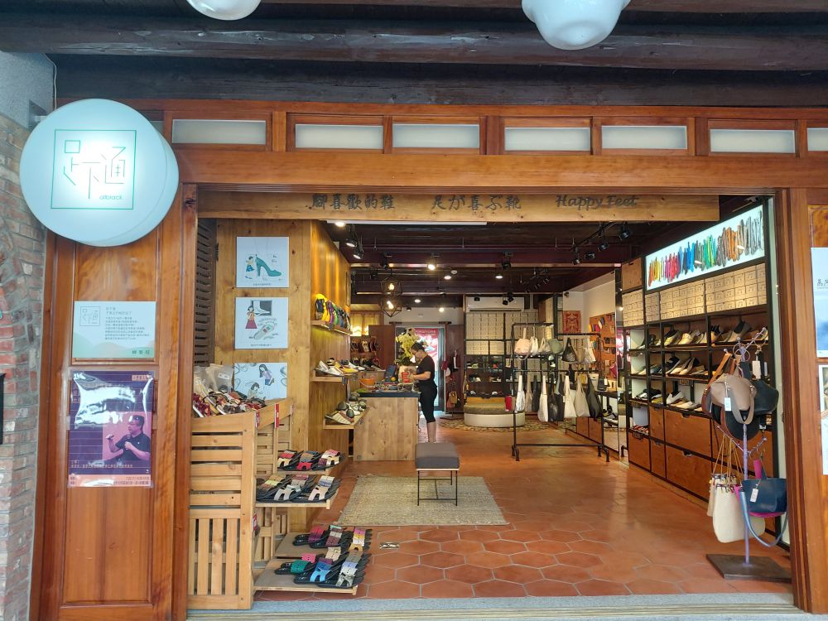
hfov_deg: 69.4
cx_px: 414
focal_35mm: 25
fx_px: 598
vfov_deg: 54.9
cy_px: 310
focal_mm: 4.58
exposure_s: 1/60
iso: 80
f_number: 2
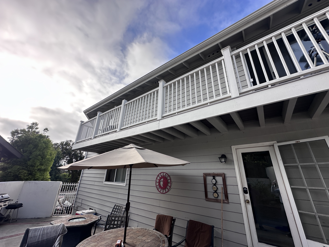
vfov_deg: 85.7
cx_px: 164
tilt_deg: +21.4
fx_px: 133
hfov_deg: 102.1
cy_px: 124
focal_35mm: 14
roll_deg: -3.9
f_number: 2.2
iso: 50
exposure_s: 1/868
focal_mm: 2.22
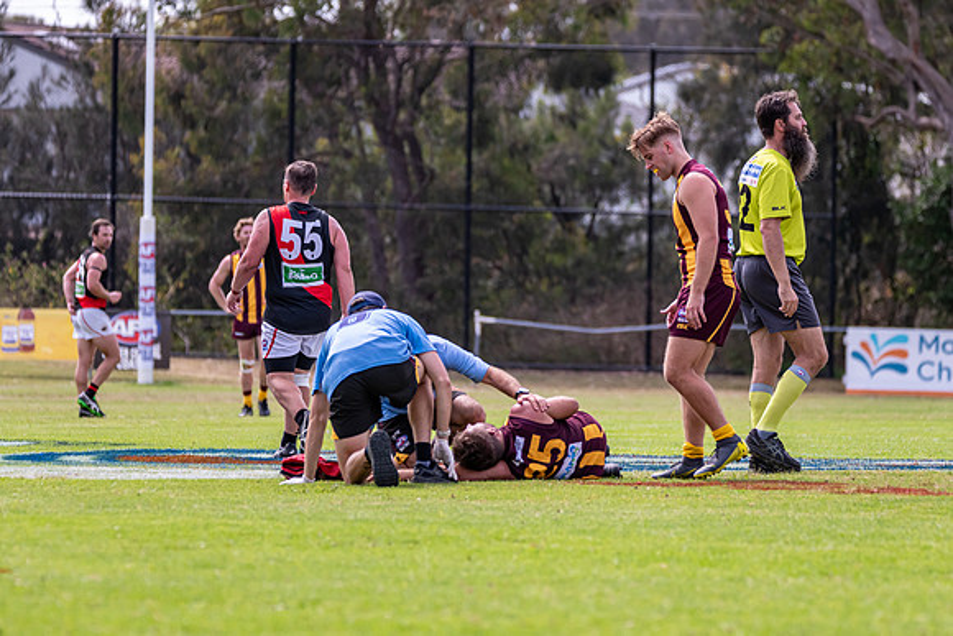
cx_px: 498
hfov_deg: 6.1
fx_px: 8878
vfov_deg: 4.1
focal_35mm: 335
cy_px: 322
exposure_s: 1/1600
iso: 800
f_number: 6.3
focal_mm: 280
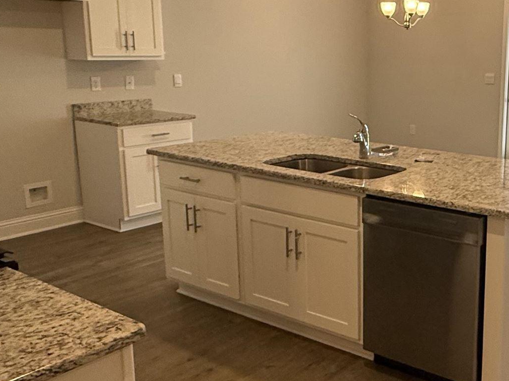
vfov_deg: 34.3
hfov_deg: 42.3
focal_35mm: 42
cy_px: 171
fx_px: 618
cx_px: 424
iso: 250
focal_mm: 2.22
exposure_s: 1/120
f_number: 2.2
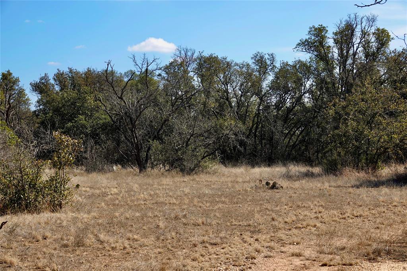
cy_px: 136
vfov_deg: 18.4
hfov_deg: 27.4
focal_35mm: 74
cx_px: 204
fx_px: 836
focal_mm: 27.24
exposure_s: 1/500
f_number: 4
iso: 100
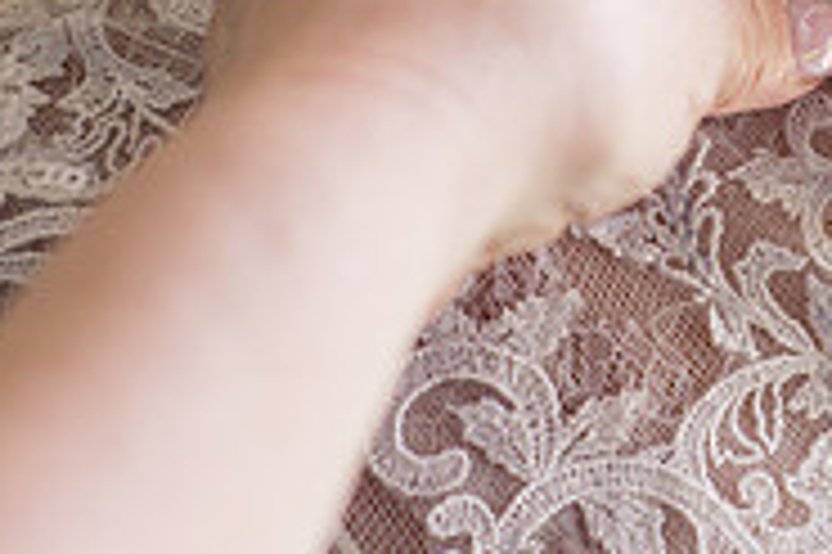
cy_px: -43
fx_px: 3625
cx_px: 958
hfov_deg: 12.8
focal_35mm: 157
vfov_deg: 8.7
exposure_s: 1/500
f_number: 2.8
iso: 640
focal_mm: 50
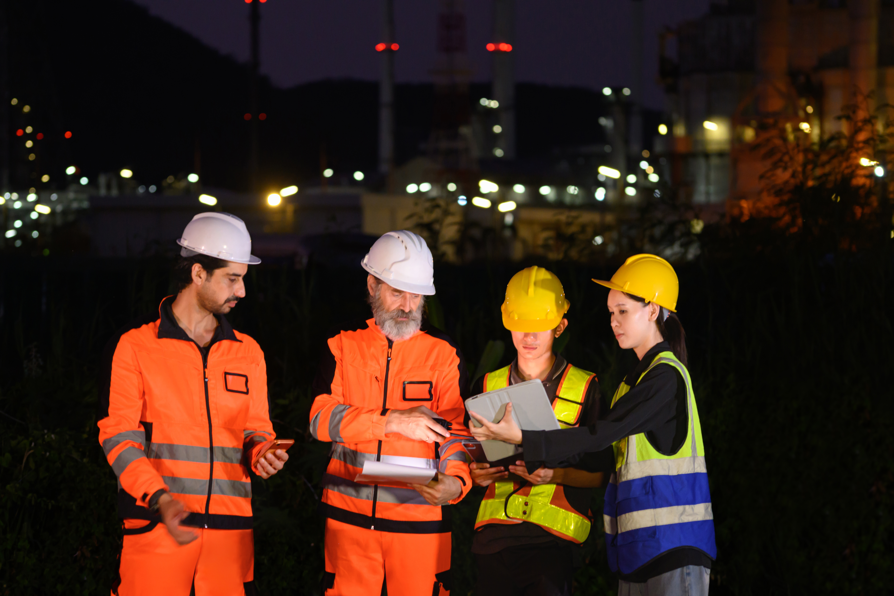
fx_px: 2806
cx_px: 447
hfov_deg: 18.1
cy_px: 298
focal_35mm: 113
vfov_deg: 12.1
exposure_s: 1/100
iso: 2500
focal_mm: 113
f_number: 4
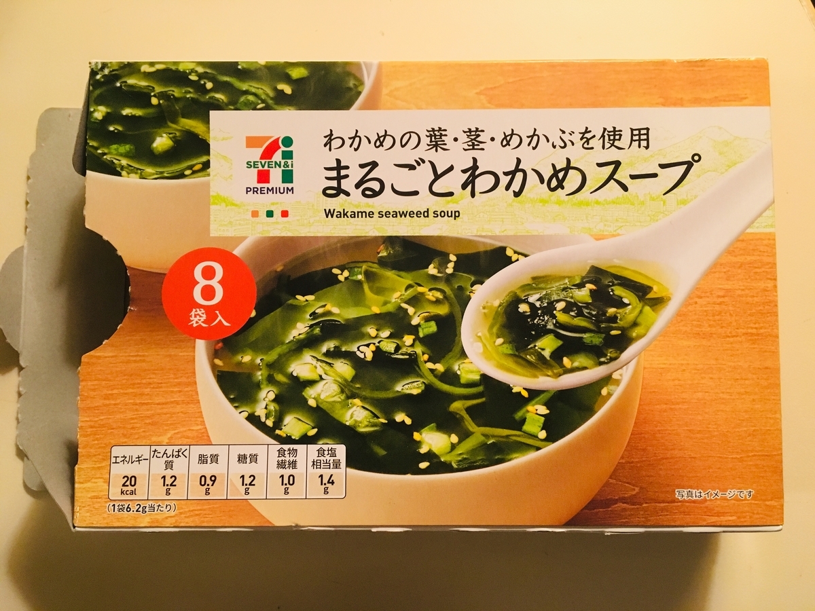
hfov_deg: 61.7
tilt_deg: -86.9
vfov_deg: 48.2
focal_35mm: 29
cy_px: 306
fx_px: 683
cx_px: 408
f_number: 2.2
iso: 160
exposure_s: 1/30
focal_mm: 4.15
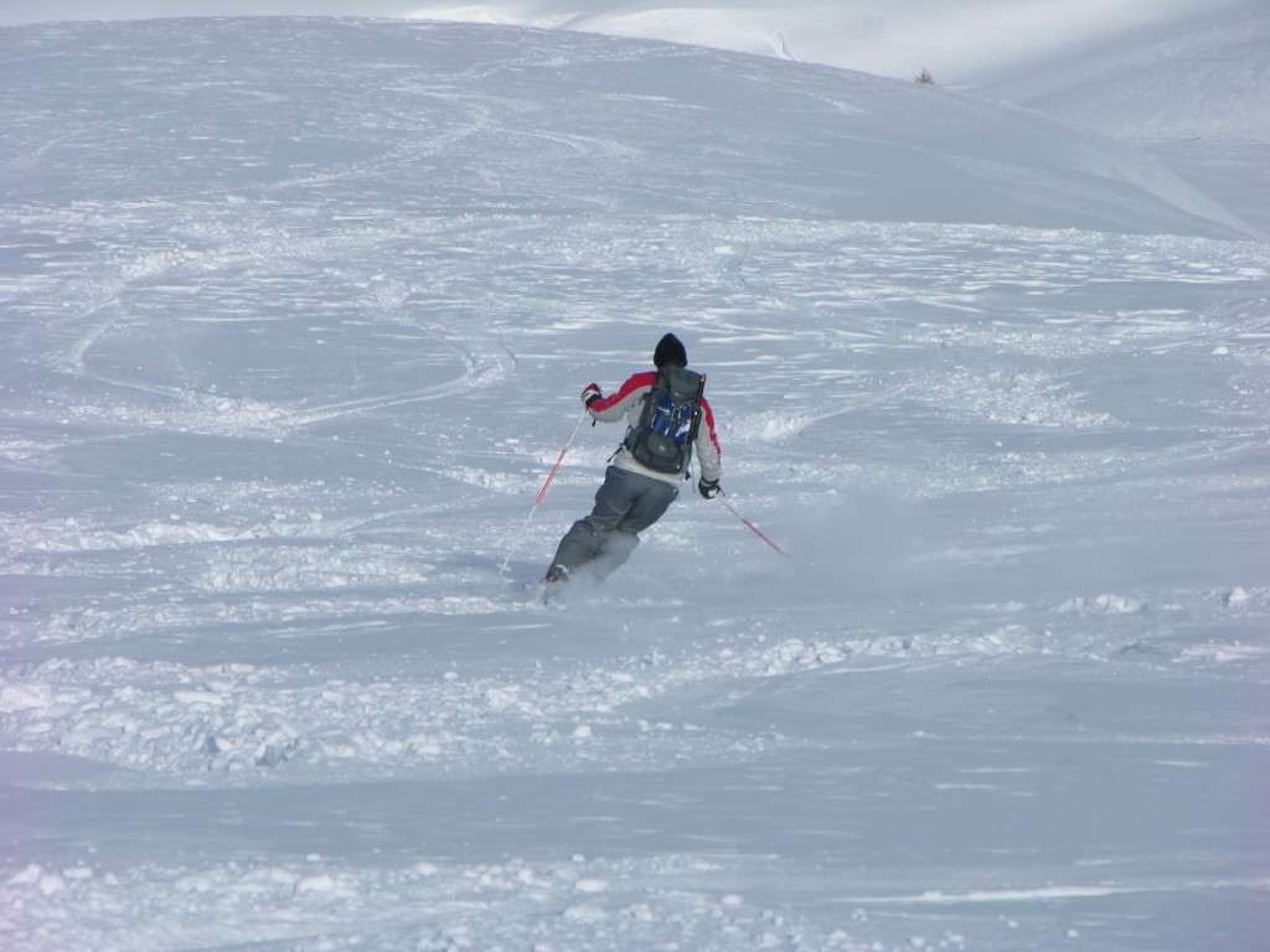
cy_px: 476
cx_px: 635
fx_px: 10273
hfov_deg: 7.1
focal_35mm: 280
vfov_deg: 5.3
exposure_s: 1/394
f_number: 6.6
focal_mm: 71.2
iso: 50
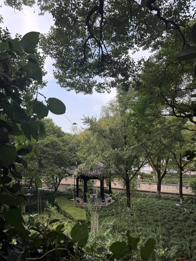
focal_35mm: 25
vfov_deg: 69.4
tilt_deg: +12.2
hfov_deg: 54.9
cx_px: 97
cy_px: 127
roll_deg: +0.7
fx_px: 189
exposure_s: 1/245
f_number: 1.78
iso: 80
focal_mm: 6.76
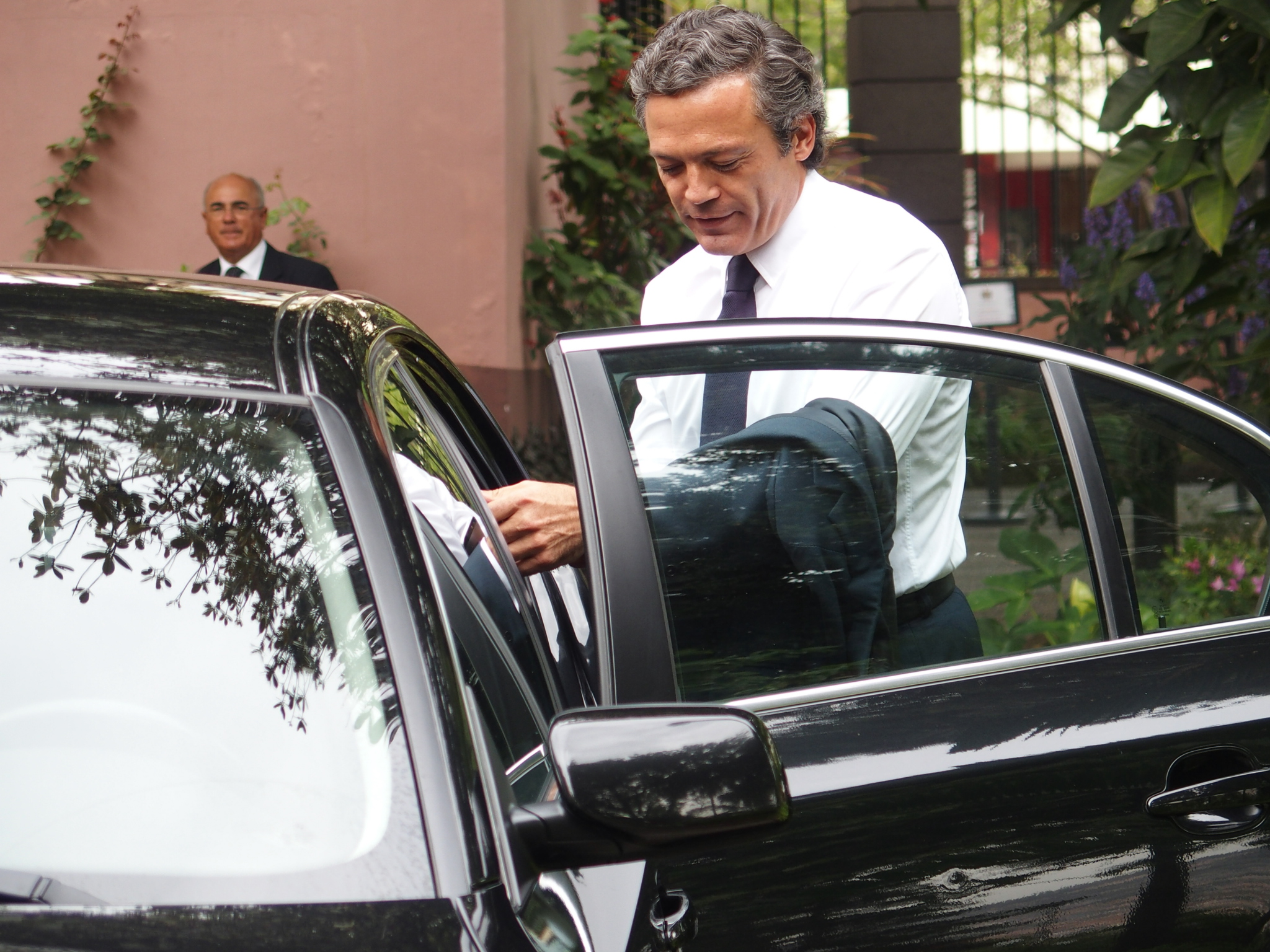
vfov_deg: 9.9
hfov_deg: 13.2
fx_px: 5503
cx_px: 635
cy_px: 476
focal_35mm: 150
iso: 160
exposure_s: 1/250
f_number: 2.8
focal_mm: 31.8
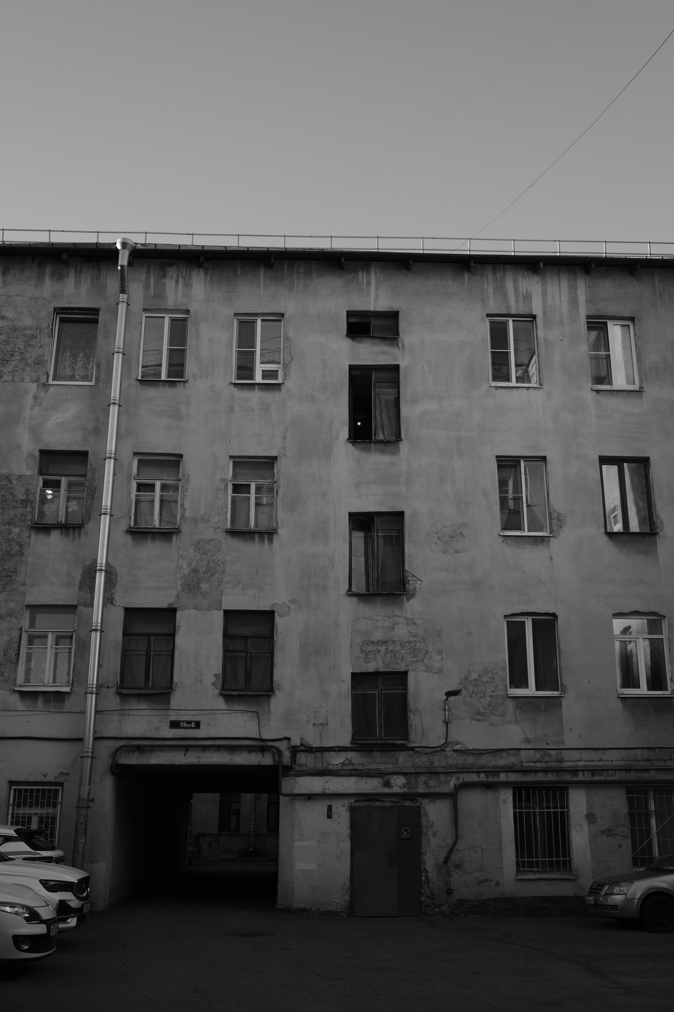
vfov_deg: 54.4
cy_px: 506
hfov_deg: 37.9
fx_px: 983
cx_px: 337
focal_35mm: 35
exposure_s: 1/500
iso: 320
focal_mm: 23
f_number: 4
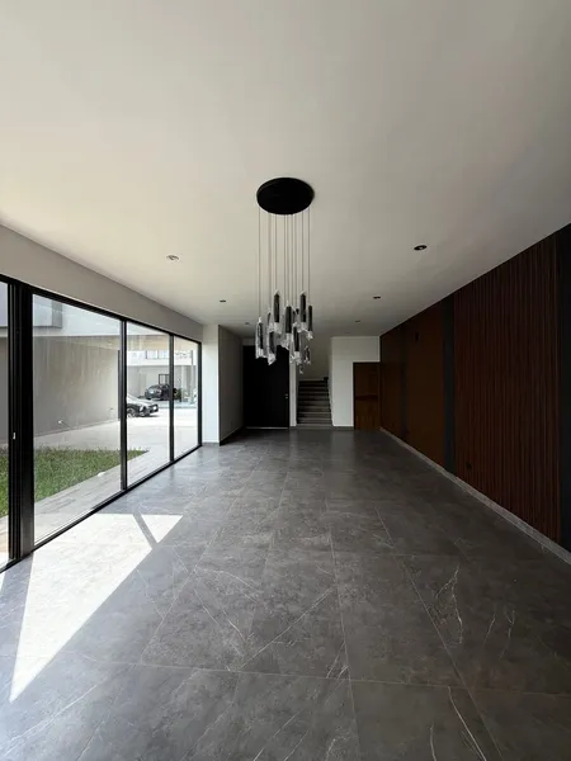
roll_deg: -0.4
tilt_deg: -0.4
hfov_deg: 85.7
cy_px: 380
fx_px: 308
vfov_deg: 102.1
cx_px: 286
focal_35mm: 14
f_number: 2.2
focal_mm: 2.22
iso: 40
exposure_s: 1/142
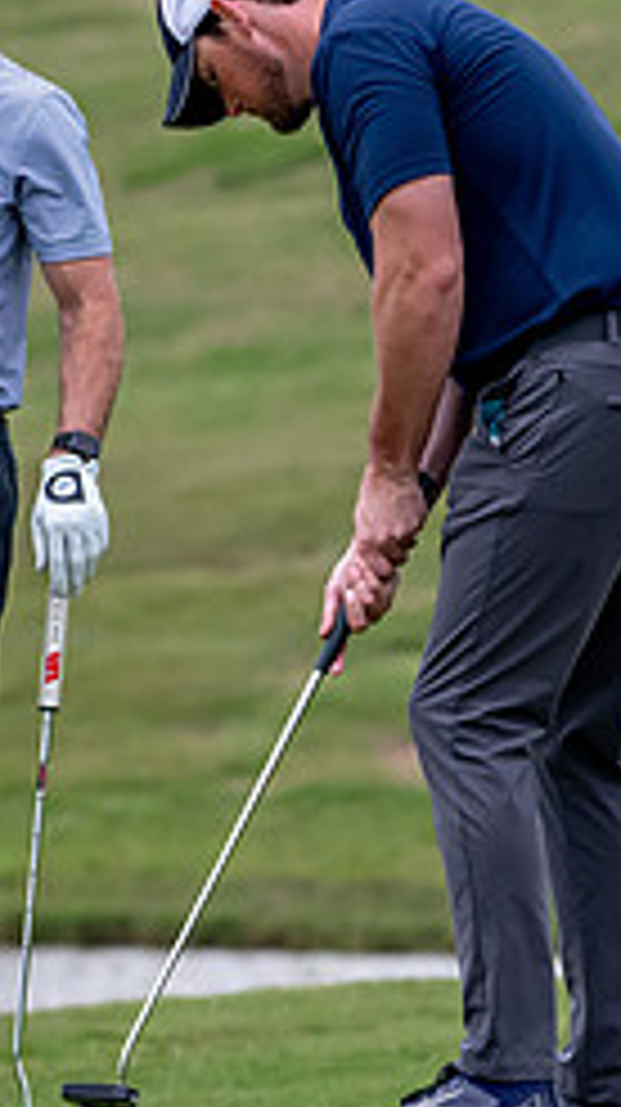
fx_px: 21766
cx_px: 256
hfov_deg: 1.6
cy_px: 605
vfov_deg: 2.9
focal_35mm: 742
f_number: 5.6
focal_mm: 200
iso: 1400
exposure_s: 1/2000
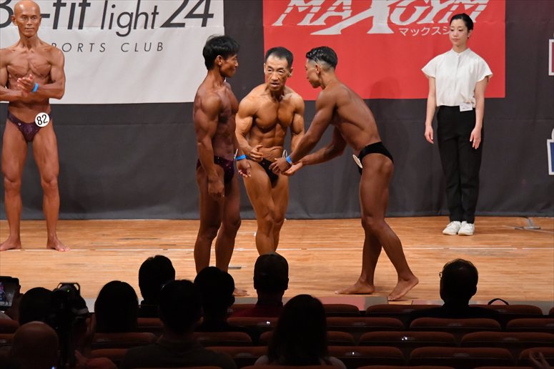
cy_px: 184
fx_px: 3107
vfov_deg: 6.8
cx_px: 277
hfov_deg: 10.2
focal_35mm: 202
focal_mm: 135
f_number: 5.6
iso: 8000
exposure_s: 1/400
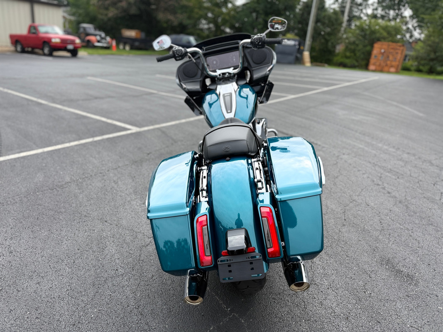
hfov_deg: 71.6
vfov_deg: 56.8
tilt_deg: -21.1
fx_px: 307
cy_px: 166
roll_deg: -7.1
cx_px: 222
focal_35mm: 24
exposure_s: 1/1901
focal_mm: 6.76
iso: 80
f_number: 1.78
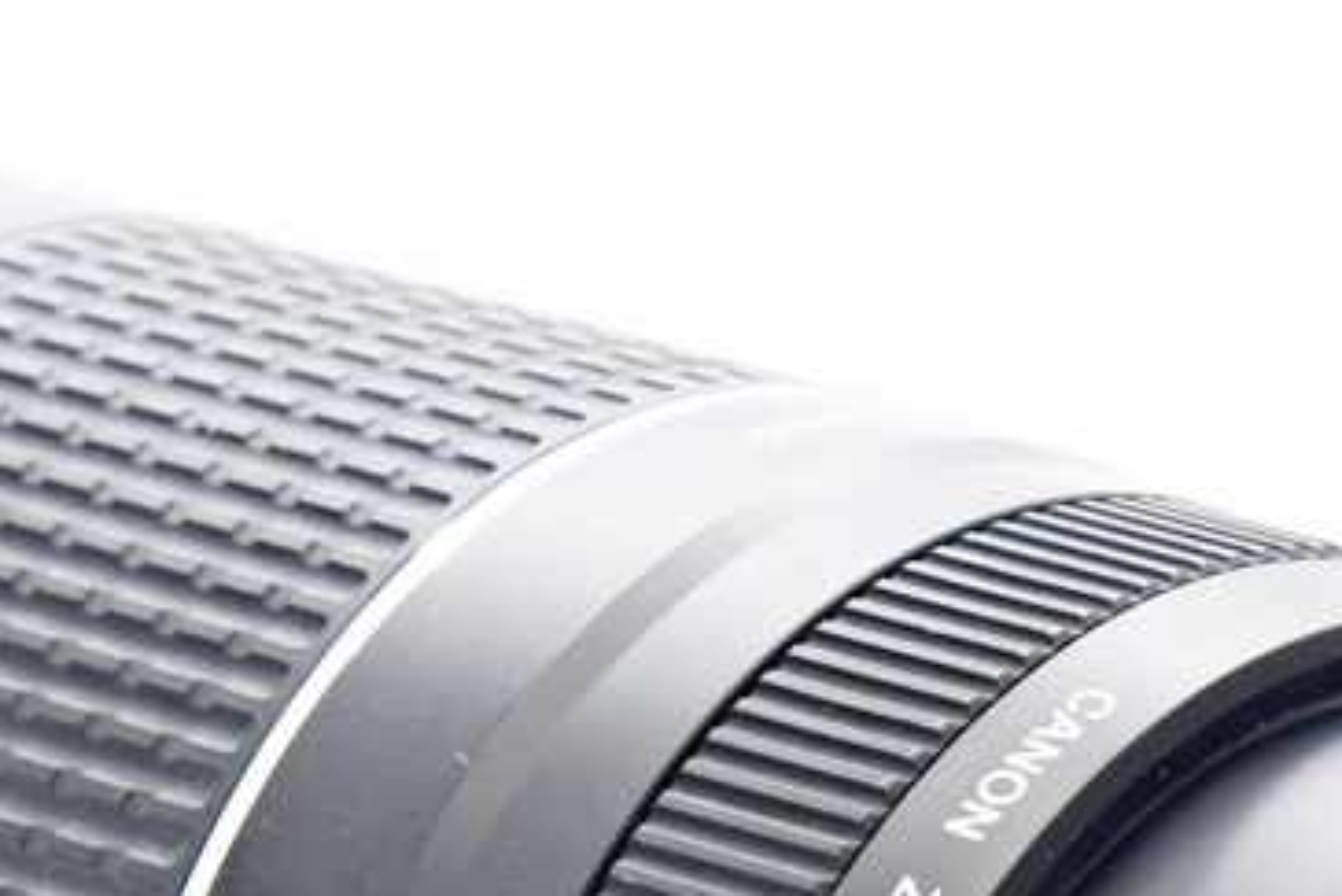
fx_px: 18422
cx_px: 933
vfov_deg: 2.8
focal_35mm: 494
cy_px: 1209
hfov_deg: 4.2
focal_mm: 80
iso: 1600
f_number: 8
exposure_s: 1/125
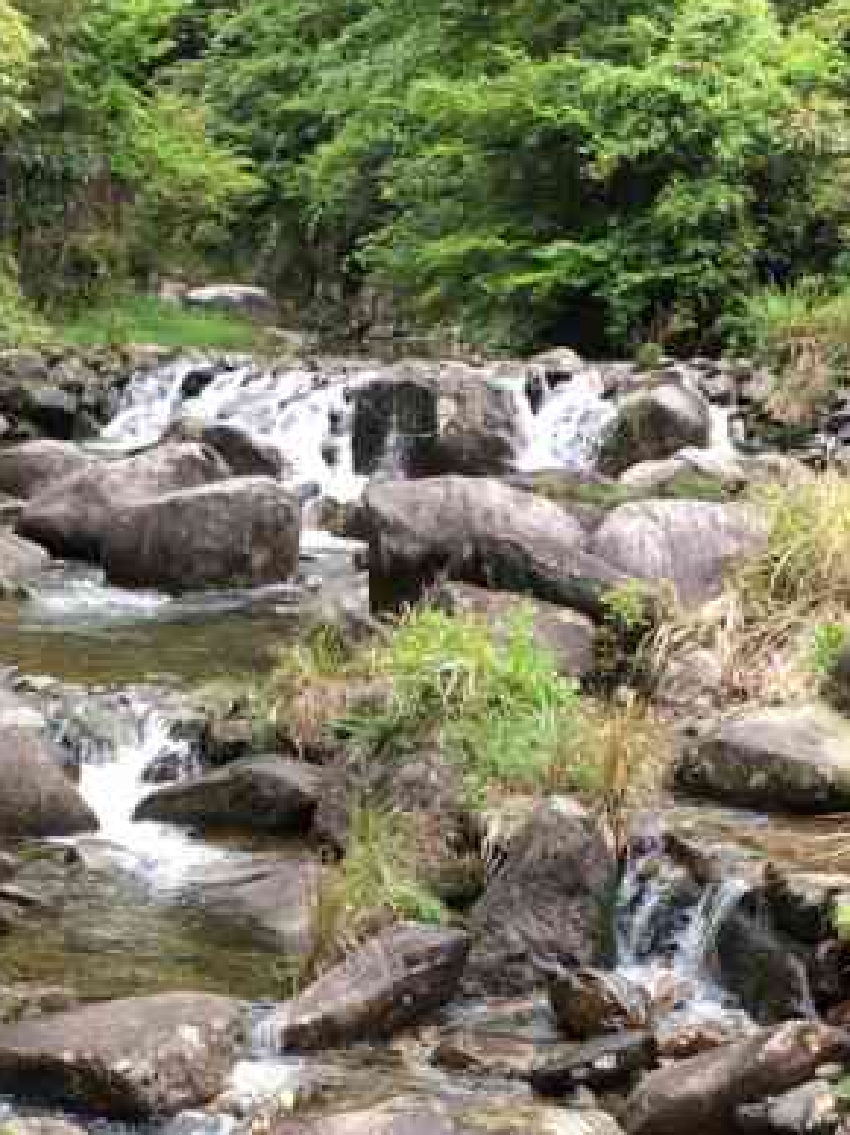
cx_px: 293
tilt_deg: -16.5
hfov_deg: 20.9
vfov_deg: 26.9
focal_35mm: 70
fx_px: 2293
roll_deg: +1.3
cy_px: 1007
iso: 25
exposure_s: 1/100
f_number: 2.2
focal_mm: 4.15
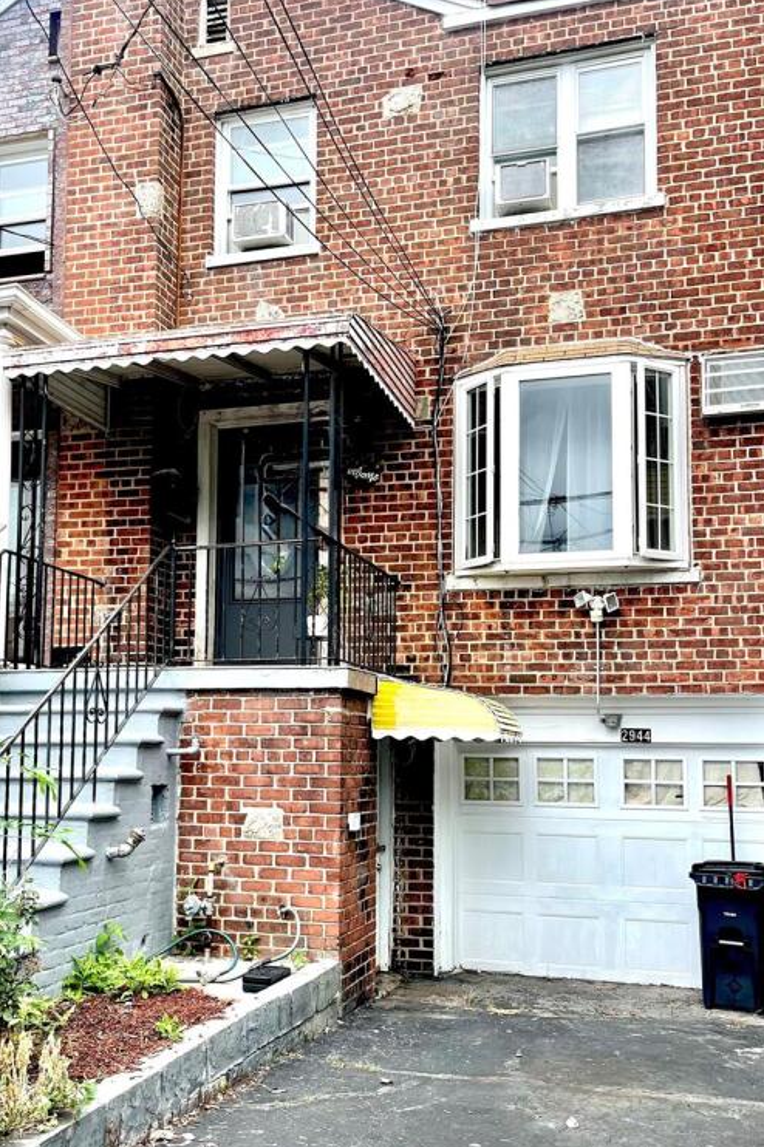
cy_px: 638
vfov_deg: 54.3
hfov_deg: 37.7
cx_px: 308
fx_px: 1115
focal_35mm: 35
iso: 50
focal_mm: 5.1
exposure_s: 1/858
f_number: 1.6
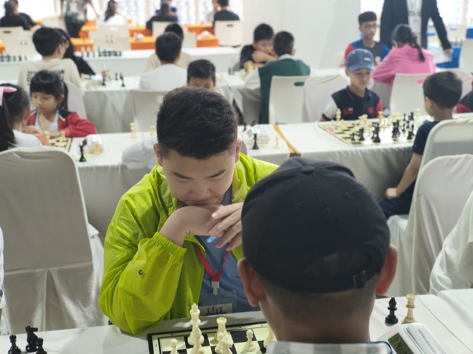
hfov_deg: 40.4
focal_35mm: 47
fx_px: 642
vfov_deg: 30.9
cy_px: 175
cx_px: 234
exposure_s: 1/50
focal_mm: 7.1
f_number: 1.9
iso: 800
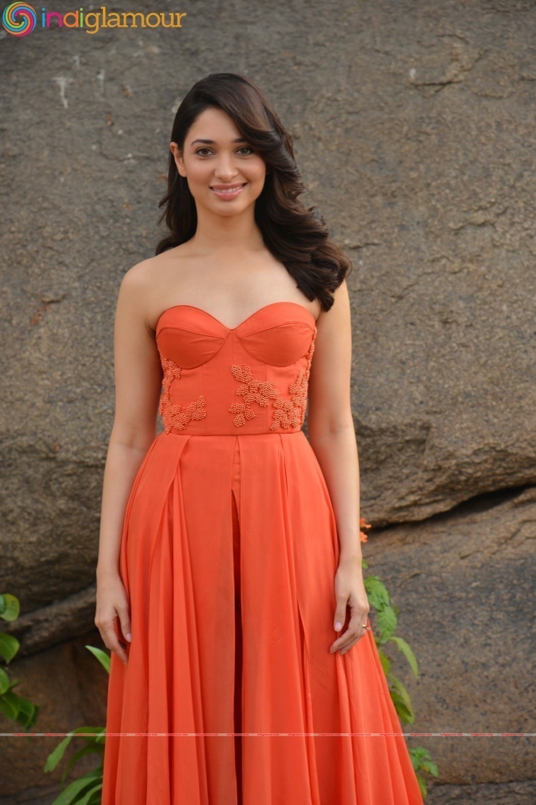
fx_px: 2346
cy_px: 402
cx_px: 268
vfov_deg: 19.5
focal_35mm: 105
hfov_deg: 13.0
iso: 500
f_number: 5.6
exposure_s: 1/125
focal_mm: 105
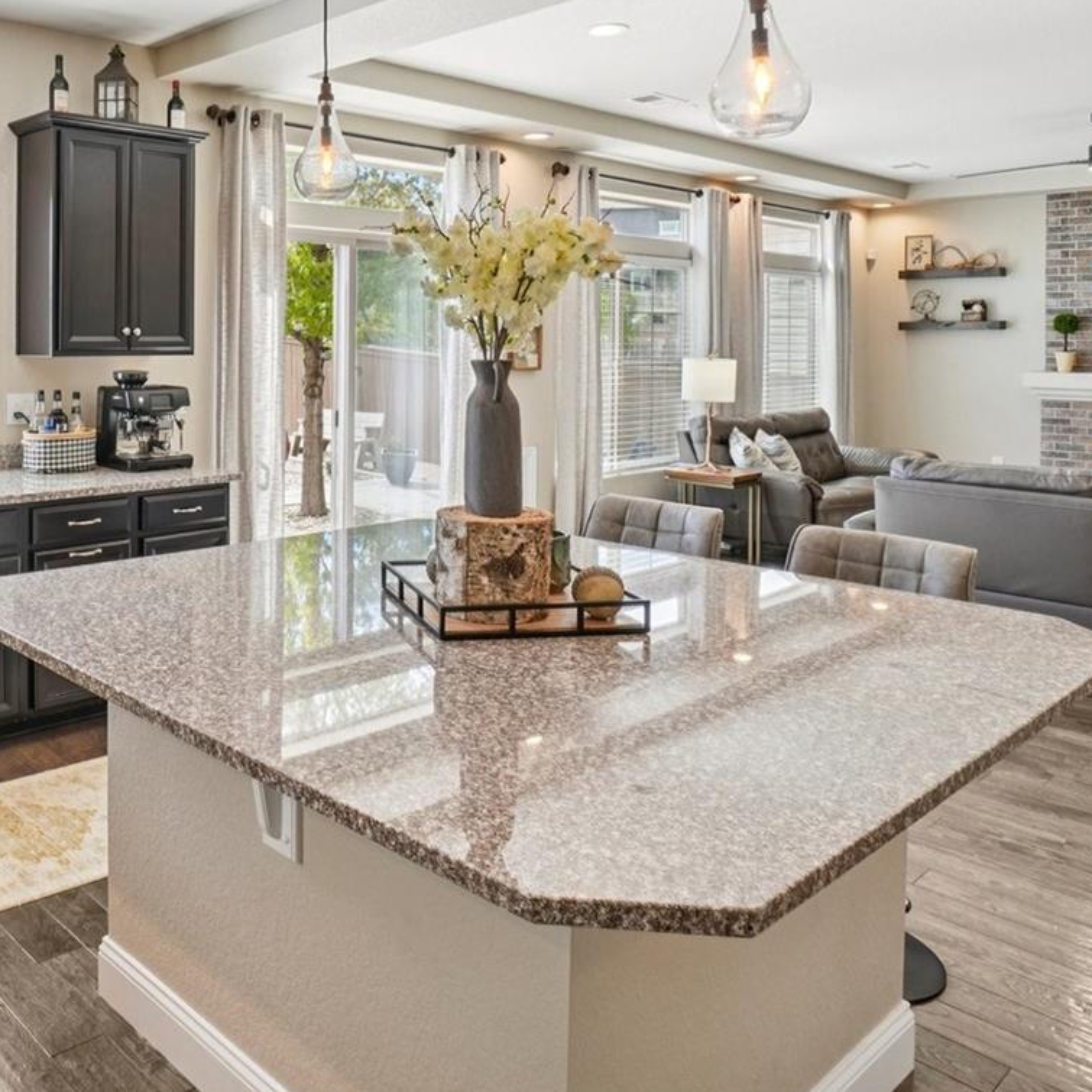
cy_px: 349
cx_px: 207
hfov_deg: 54.7
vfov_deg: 57.5
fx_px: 964
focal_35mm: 27
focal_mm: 10
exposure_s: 1/60
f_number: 8
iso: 400
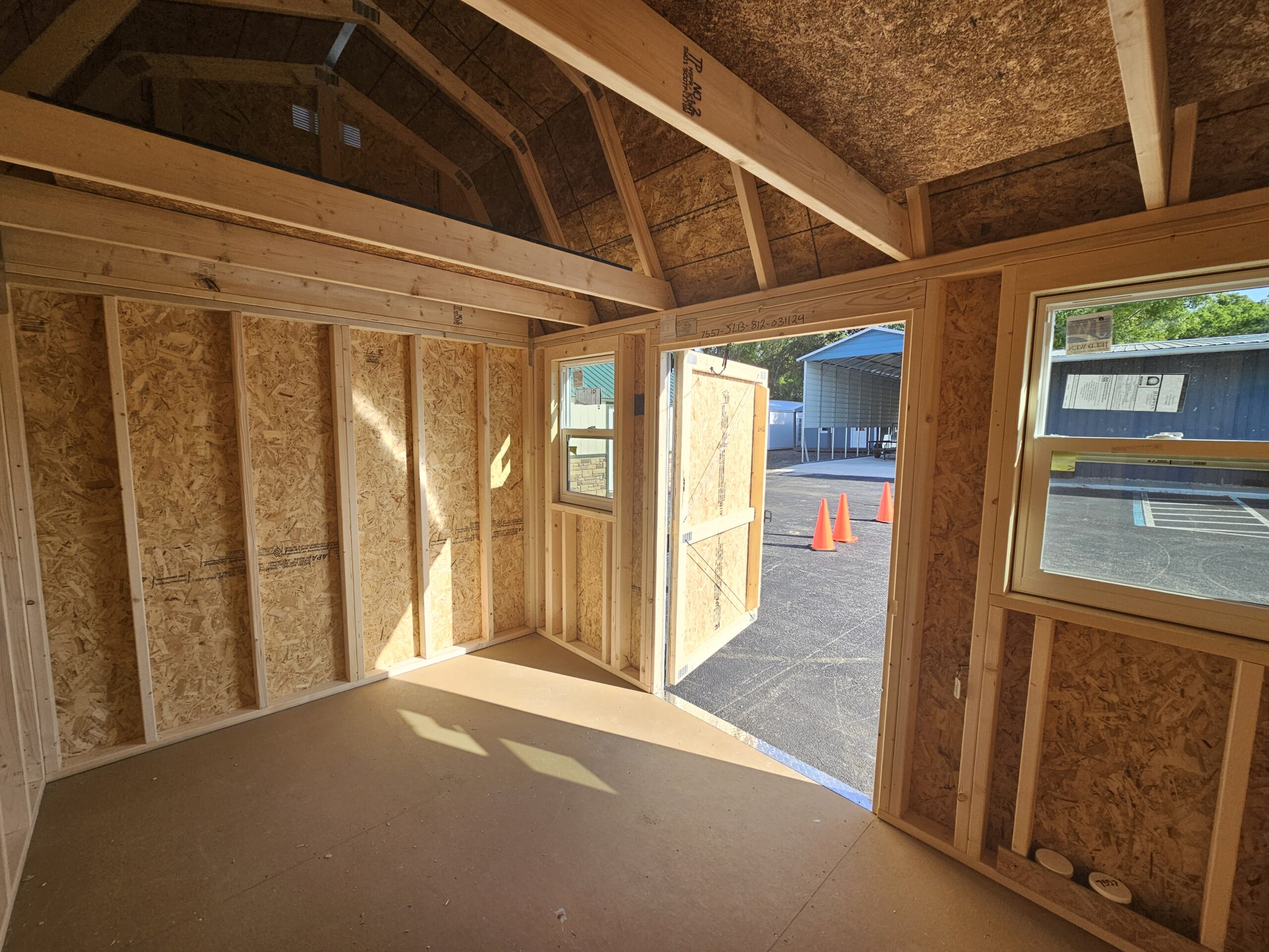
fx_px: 477
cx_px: 634
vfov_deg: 89.9
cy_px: 476
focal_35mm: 13
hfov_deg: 106.2
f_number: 2.2
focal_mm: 2.2
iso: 50
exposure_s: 1/516
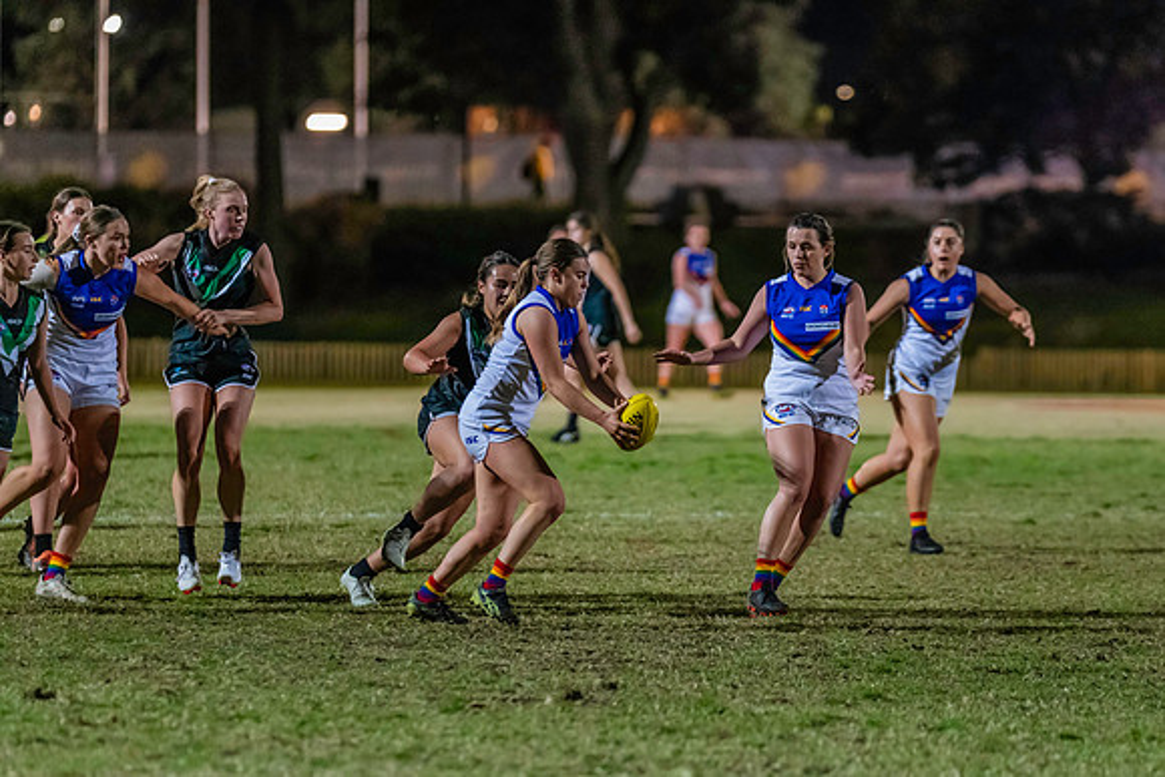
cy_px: 452
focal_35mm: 244
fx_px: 7912
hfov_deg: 8.4
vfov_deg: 5.6
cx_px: 677
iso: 10000
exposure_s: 1/1000
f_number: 2.8
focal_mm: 210
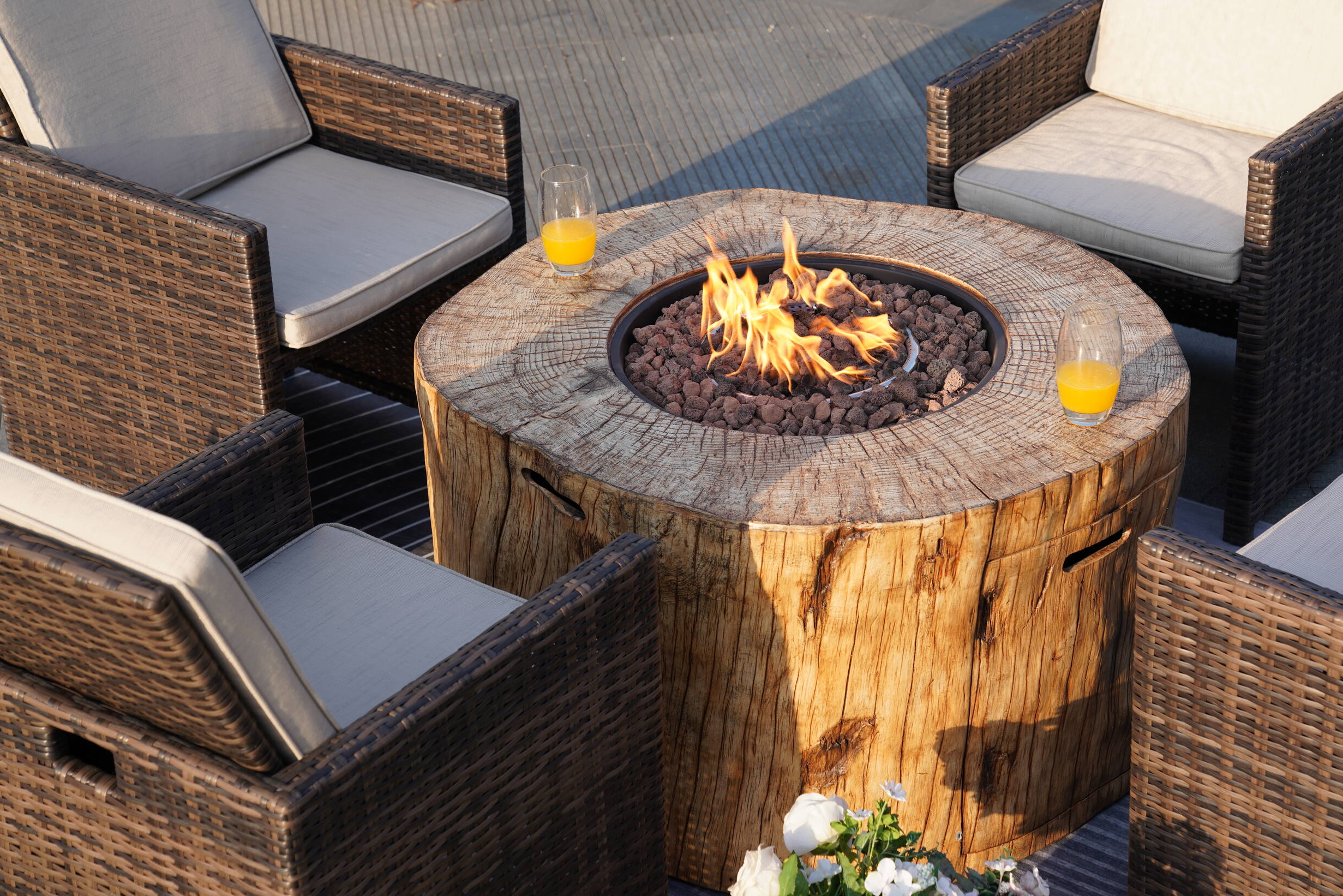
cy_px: 379
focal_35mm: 78
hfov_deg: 26.0
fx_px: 2910
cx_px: 777
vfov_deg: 17.5
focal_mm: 64
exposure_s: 1/160
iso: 100
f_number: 5.6
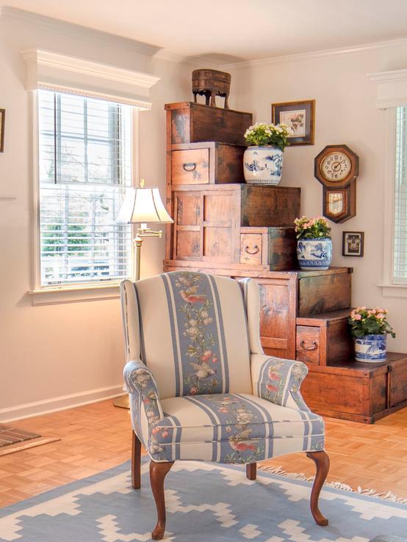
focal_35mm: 48
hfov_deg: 29.9
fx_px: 753
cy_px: 444
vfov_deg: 38.0
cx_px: 118
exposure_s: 1/15
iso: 200
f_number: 4.5
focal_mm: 18
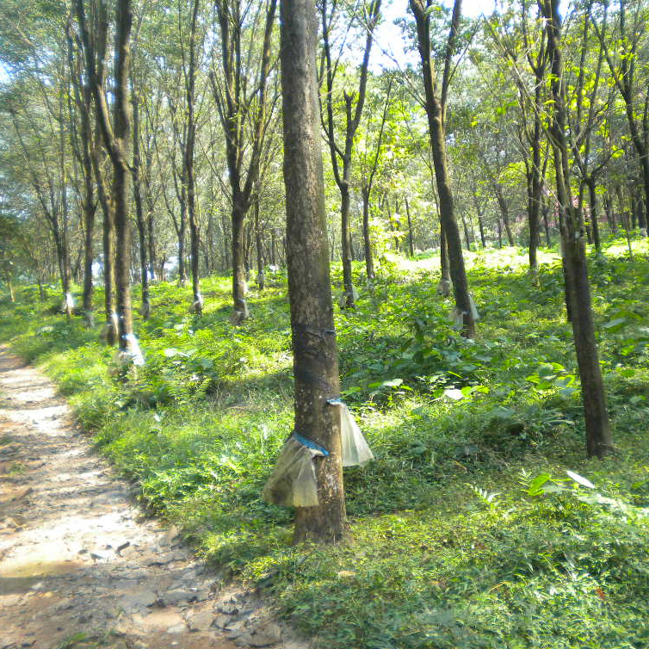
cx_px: 401
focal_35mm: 42
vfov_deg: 40.0
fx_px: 891
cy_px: 324
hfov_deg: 39.8
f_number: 3.1
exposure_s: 1/100
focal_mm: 6.3
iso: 113
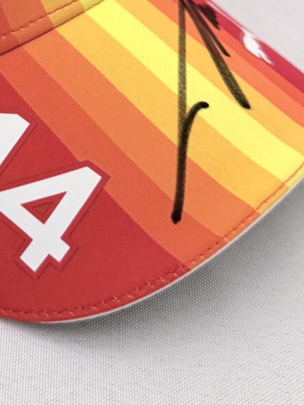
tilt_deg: -35.8
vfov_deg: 24.9
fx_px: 855
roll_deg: -1.6
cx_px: -53
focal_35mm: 73
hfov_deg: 19.1
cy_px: -38
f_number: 1.78
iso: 500
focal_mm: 6.76
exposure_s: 1/50
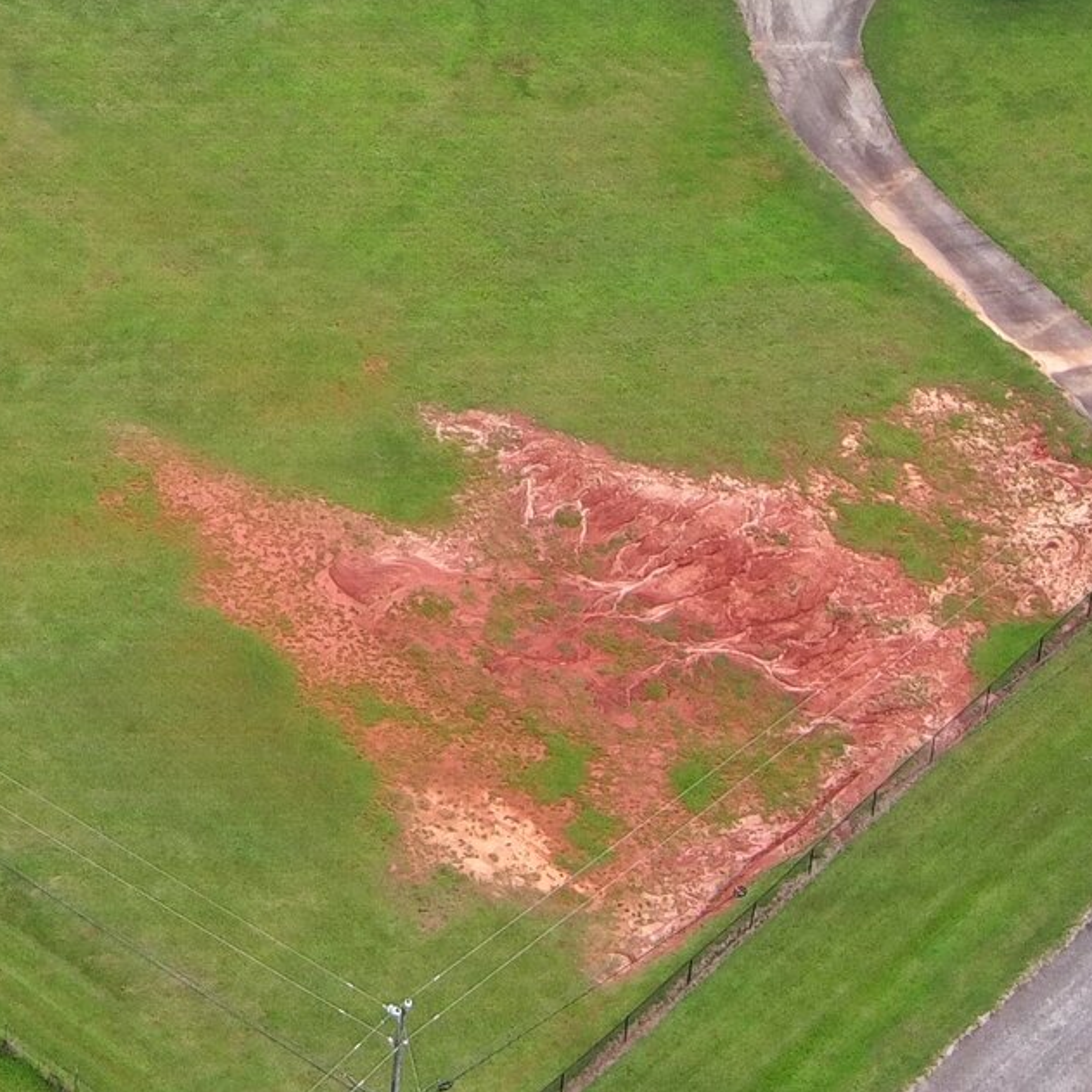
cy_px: -97
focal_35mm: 120
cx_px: 161
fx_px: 4283
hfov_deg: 14.4
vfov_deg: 14.2
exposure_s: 1/33.7
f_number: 2.8
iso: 100
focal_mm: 10.57
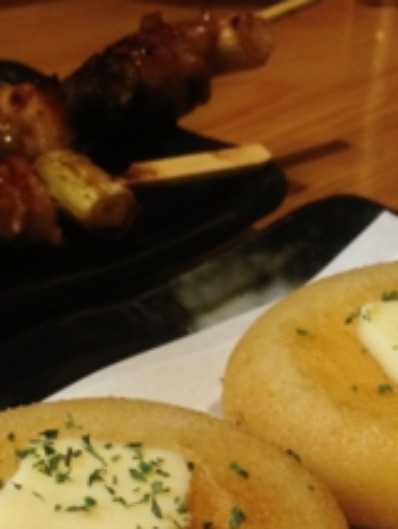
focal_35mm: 74
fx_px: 1133
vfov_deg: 25.6
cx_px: 251
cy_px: 457
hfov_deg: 19.9
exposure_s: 1/20
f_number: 2.4
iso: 200
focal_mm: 4.28
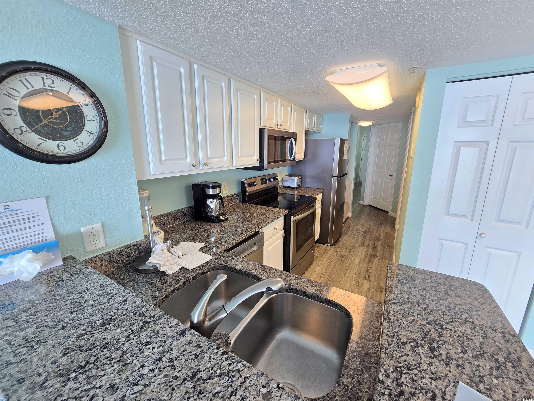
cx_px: 267
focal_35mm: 13
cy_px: 200
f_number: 2.2
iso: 125
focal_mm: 2.2
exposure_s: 1/60
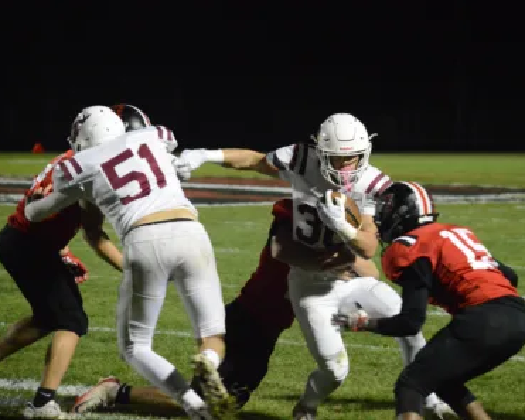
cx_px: 292
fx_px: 3186
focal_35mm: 205
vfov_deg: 7.5
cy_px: 209
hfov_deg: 9.4
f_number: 4.8
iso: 6400
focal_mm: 120
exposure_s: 1/400
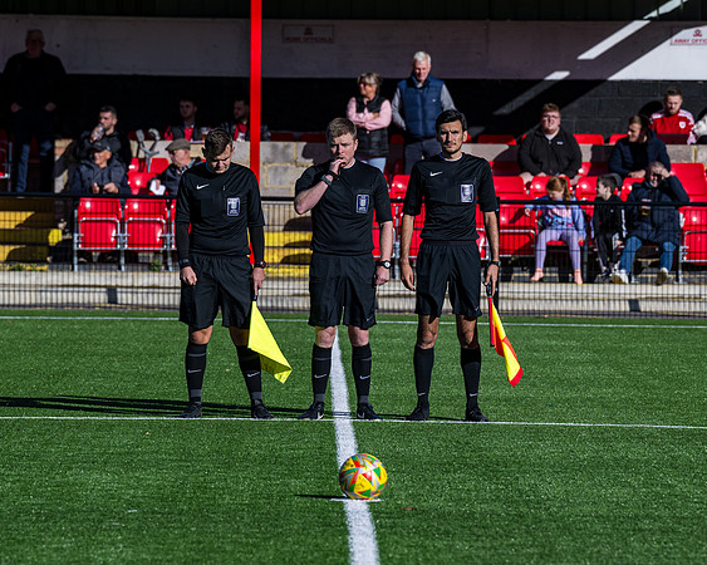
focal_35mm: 338
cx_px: 354
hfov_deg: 5.7
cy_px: 282
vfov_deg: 4.6
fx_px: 7070
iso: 200
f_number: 5.6
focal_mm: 200
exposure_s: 1/2000
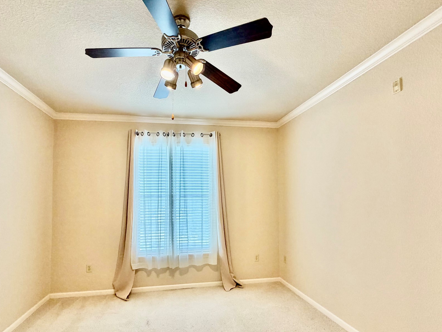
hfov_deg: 87.6
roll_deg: +0.1
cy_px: 192
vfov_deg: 71.2
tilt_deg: +1.8
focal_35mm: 18
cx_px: 205
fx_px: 230
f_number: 2.2
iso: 200
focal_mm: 2.22
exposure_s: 1/60
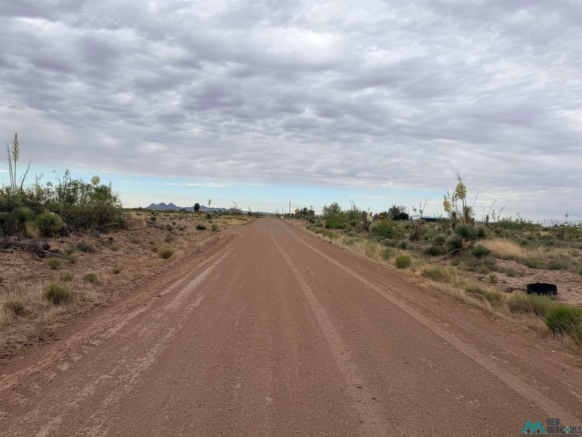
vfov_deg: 56.8
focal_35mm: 24
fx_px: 404
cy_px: 218
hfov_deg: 71.6
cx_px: 291
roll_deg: -2.3
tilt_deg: -2.6
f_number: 1.78
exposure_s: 1/3021
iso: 80
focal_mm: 6.76
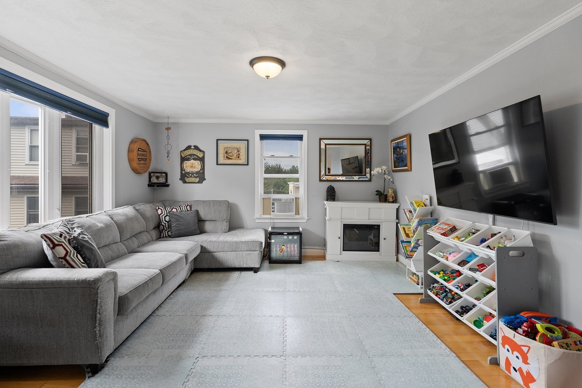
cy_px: 194
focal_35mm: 17
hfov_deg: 93.3
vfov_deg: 70.4
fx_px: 275
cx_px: 291
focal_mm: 17
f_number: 2.8
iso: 800
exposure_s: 1/320
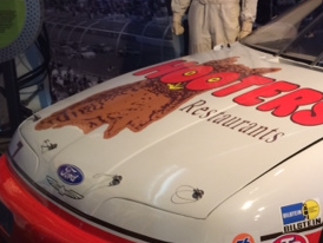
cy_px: 163
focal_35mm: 70
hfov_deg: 26.0
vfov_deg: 21.0
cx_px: 338
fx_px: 654
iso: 100
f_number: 2.2
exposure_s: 1/30
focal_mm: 4.12
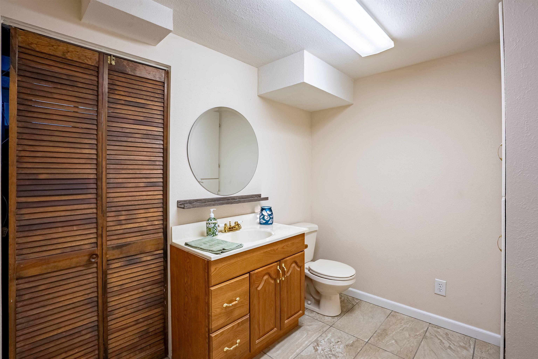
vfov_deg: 73.8
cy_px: 180
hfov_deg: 96.7
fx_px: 239
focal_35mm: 16
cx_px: 269
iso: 200
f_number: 8
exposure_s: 1/40
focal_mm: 16
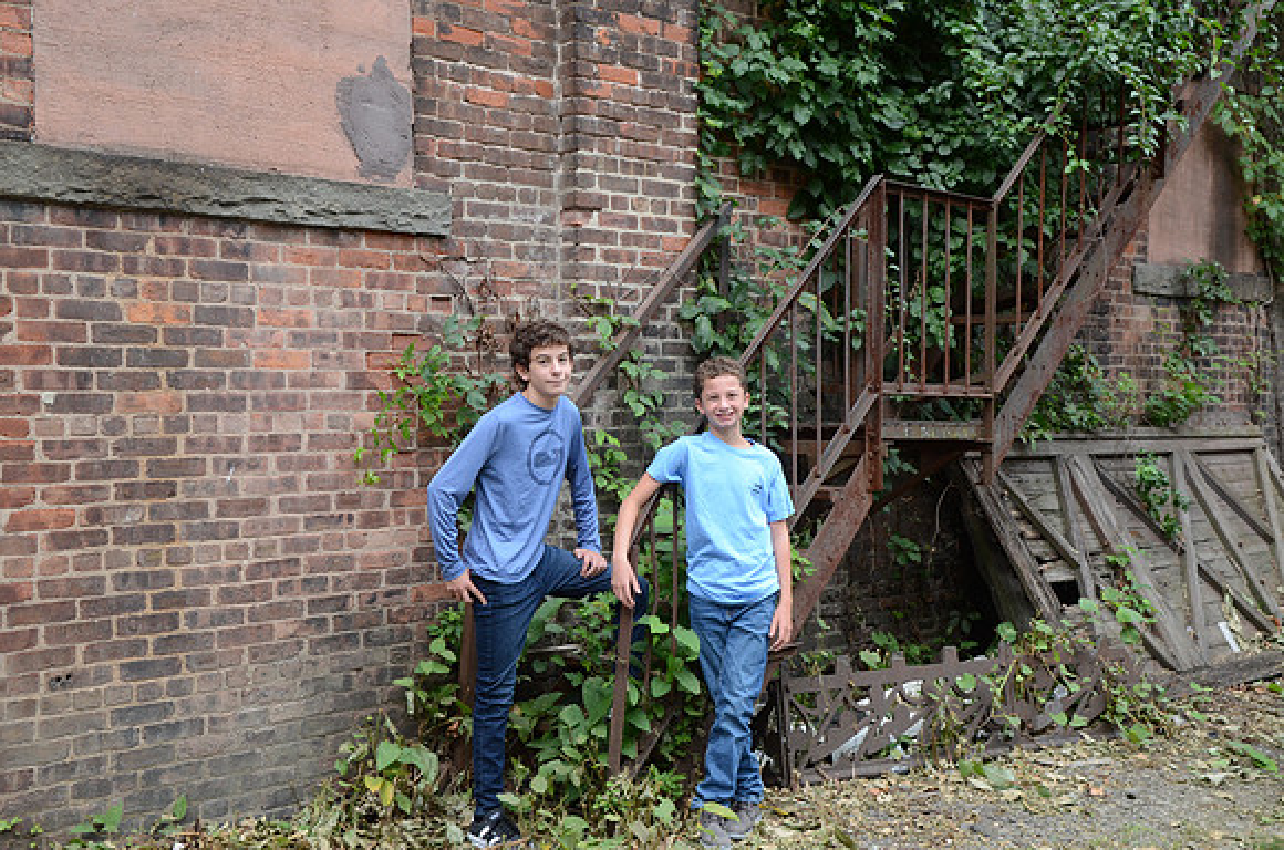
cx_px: 642
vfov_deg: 31.7
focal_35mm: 42
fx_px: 1495
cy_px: 425
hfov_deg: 46.5
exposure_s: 1/100
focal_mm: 28
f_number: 7.1
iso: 500
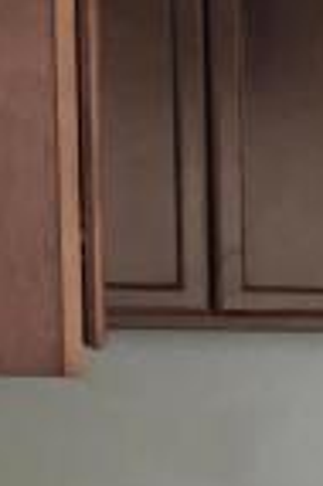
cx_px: 799
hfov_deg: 7.8
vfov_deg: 12.4
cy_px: 581
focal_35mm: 162
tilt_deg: -8.2
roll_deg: -0.9
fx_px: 2185
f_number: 2.2
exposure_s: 1/30
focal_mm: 4.15
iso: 64
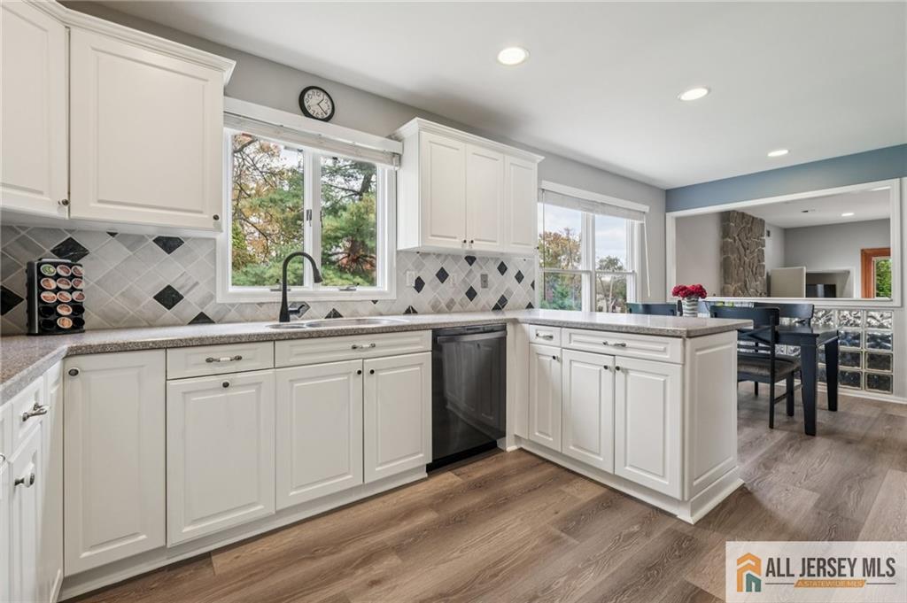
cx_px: 454
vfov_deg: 77.2
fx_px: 378
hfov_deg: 100.4
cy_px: 302
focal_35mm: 15
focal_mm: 10
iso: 400
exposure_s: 1/40
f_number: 6.4
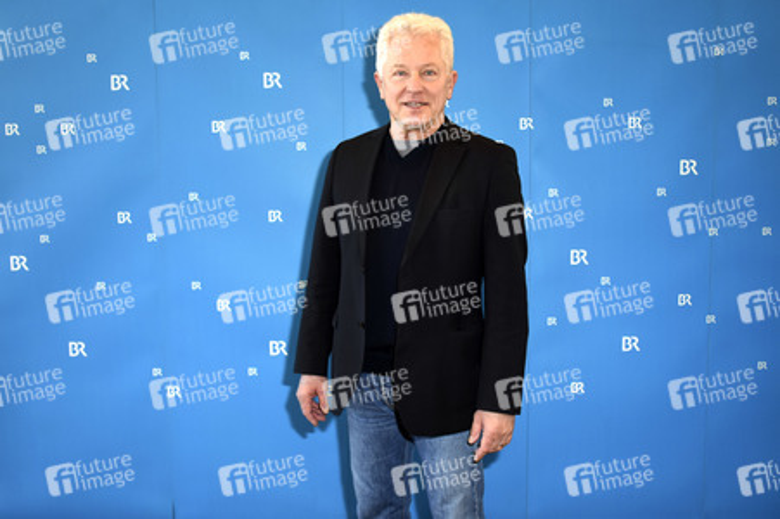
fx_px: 714
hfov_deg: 57.3
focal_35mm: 33
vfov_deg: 39.9
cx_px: 390
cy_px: 260
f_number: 4.5
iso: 640
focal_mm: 22
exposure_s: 1/160
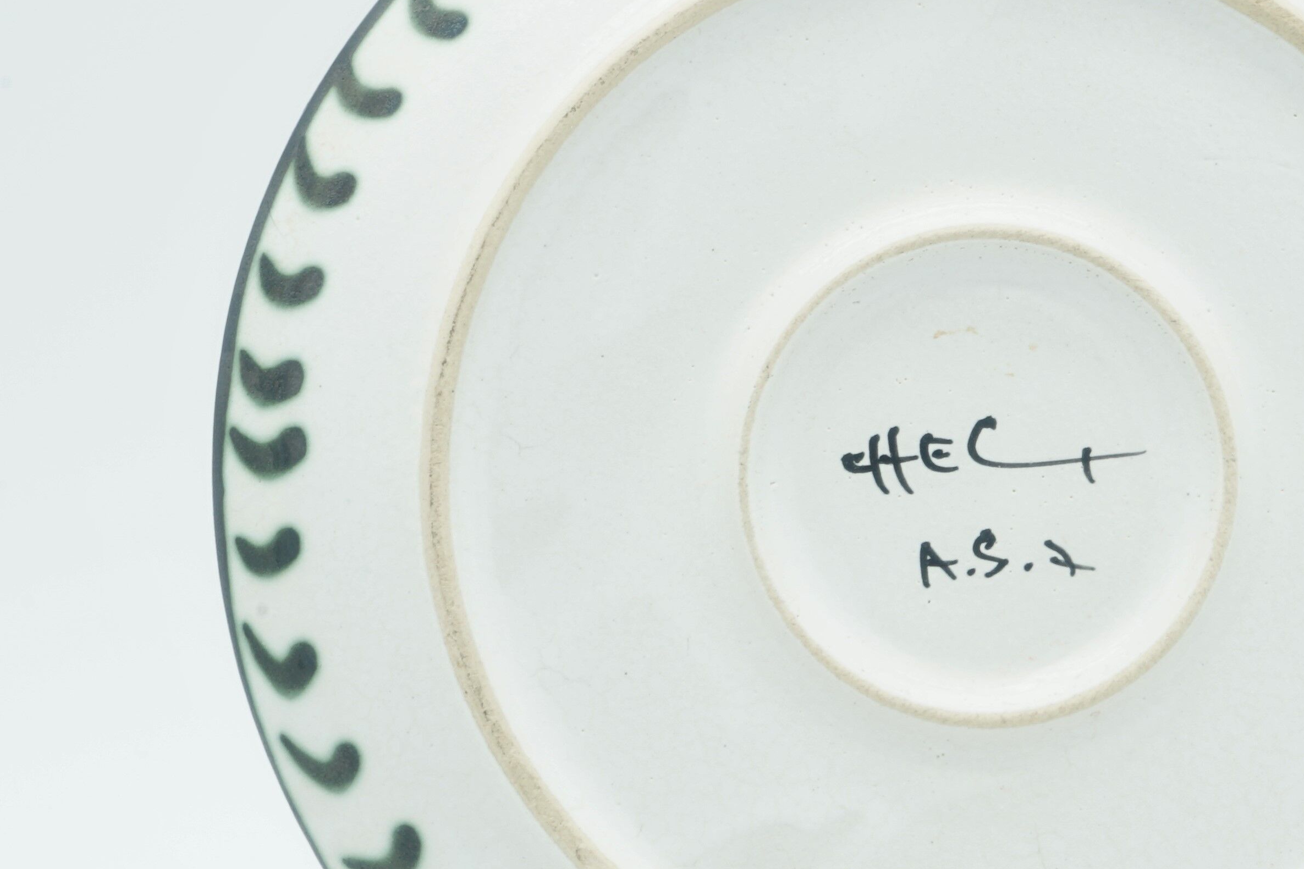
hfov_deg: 22.0
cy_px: 469
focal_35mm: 92
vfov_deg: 14.9
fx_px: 3332
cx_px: 962
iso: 100
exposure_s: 1/6
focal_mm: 50
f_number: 22
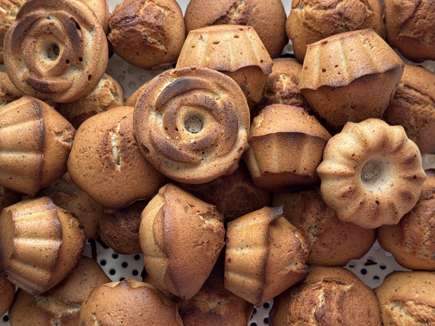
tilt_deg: -75.9
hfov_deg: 29.8
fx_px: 817
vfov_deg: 22.6
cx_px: 201
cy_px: 167
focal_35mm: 65
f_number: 1.78
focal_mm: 6.76
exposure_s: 1/137
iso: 80
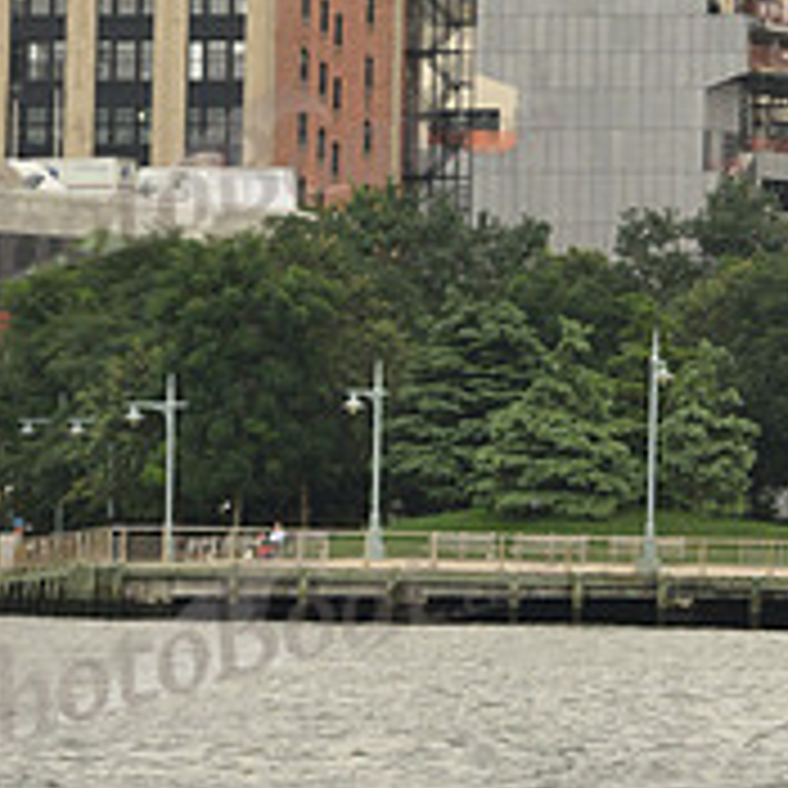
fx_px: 10508
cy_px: -113
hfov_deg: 4.3
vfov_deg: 4.3
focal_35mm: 408
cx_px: 795
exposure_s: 1/1600
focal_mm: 145
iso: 320
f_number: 5.6
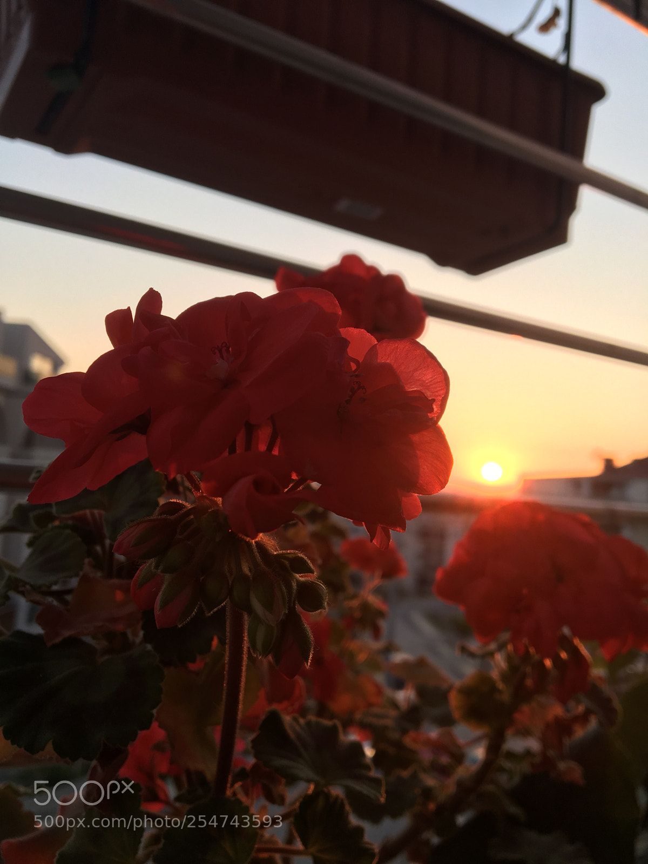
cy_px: 432
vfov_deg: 61.7
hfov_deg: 48.2
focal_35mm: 29
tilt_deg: +4.4
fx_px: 724
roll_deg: -4.6
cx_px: 324
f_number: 2.2
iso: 25
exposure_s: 1/118
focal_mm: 4.15
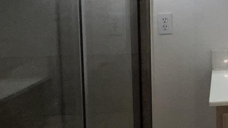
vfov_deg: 22.1
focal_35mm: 53
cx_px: 285
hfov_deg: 31.6
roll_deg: +0.2
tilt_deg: -4.8
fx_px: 320
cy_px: 12
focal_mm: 1.57
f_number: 1.8
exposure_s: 1/279
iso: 25
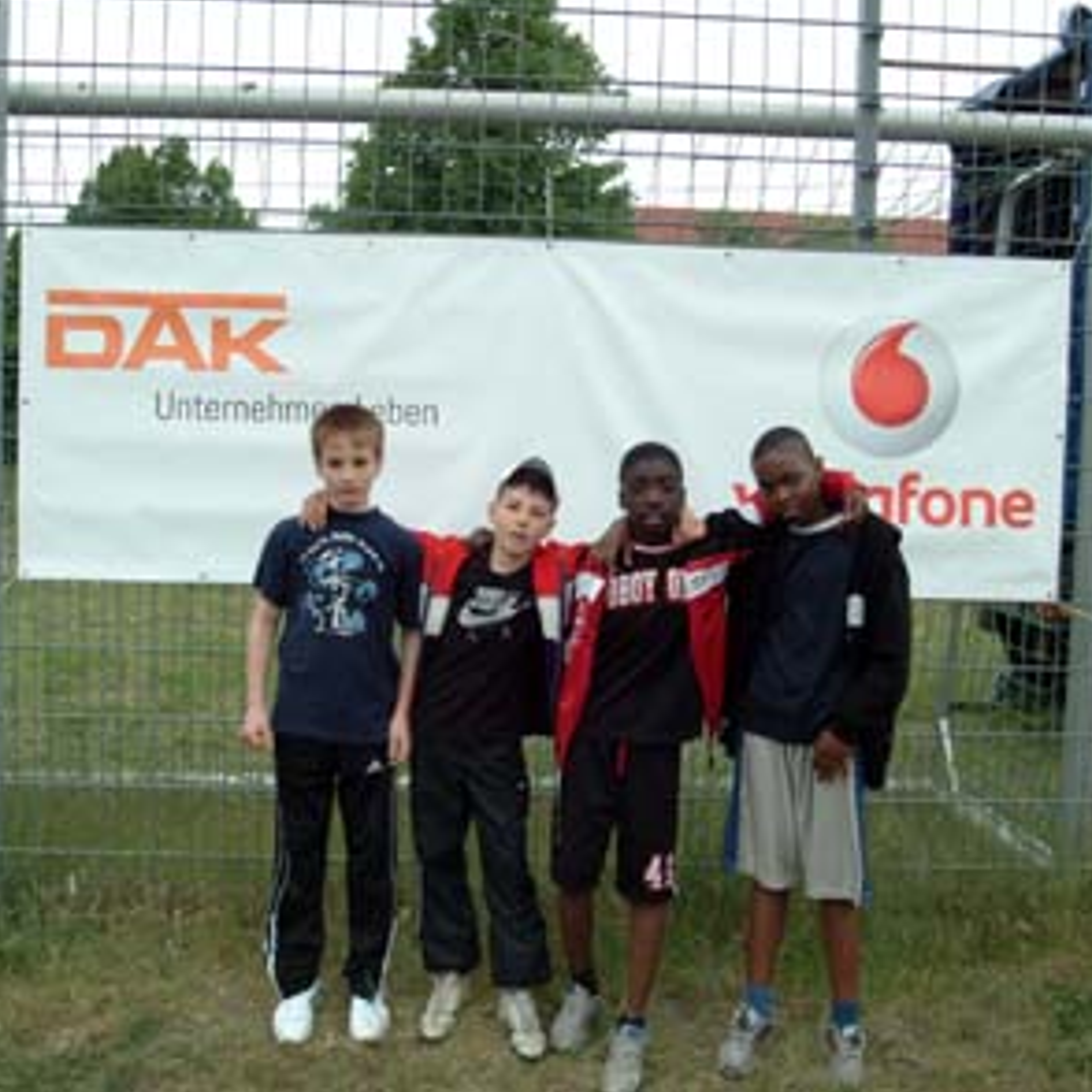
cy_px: 546
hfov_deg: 42.8
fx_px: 1392
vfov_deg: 42.8
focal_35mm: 39
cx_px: 520
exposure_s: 1/350
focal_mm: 20
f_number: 9.5
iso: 400
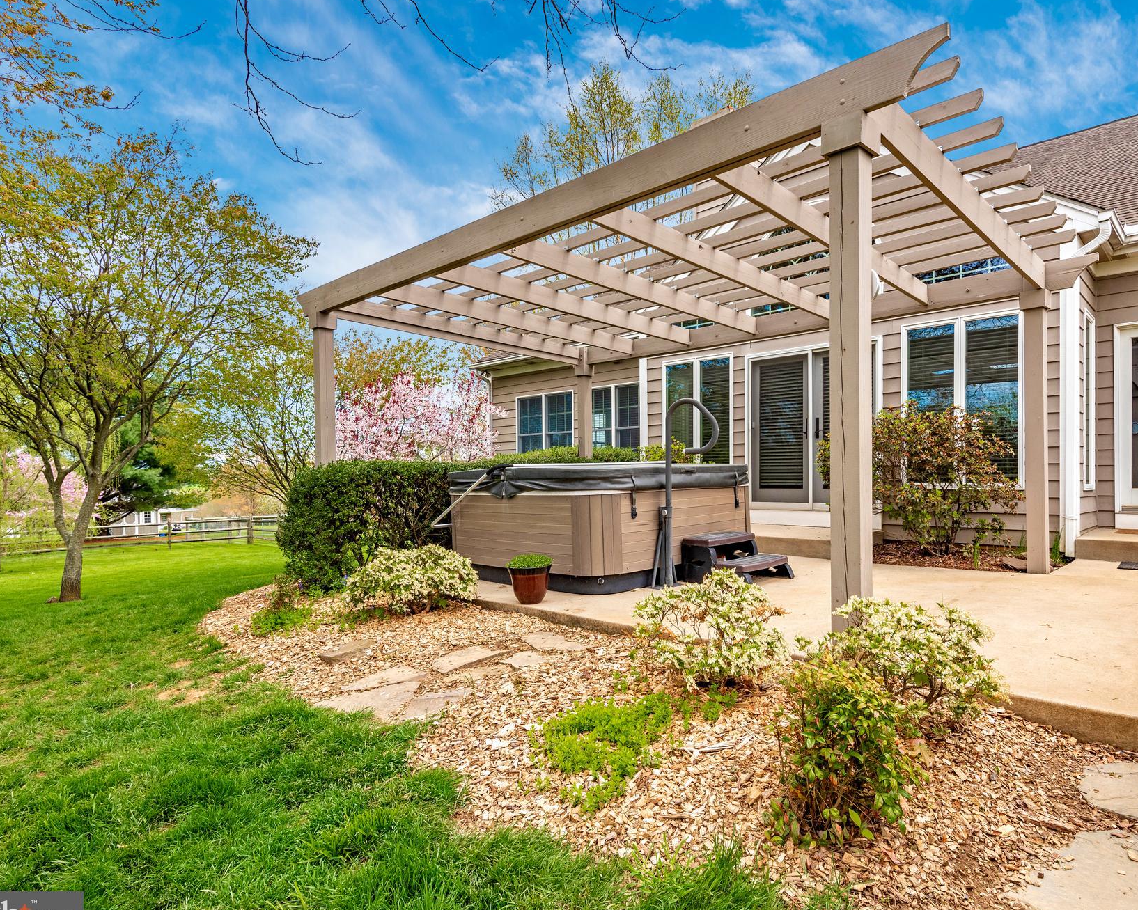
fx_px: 674
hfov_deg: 80.0
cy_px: 466
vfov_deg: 68.1
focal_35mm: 20
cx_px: 642
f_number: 8
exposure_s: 1/250
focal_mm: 17
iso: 200
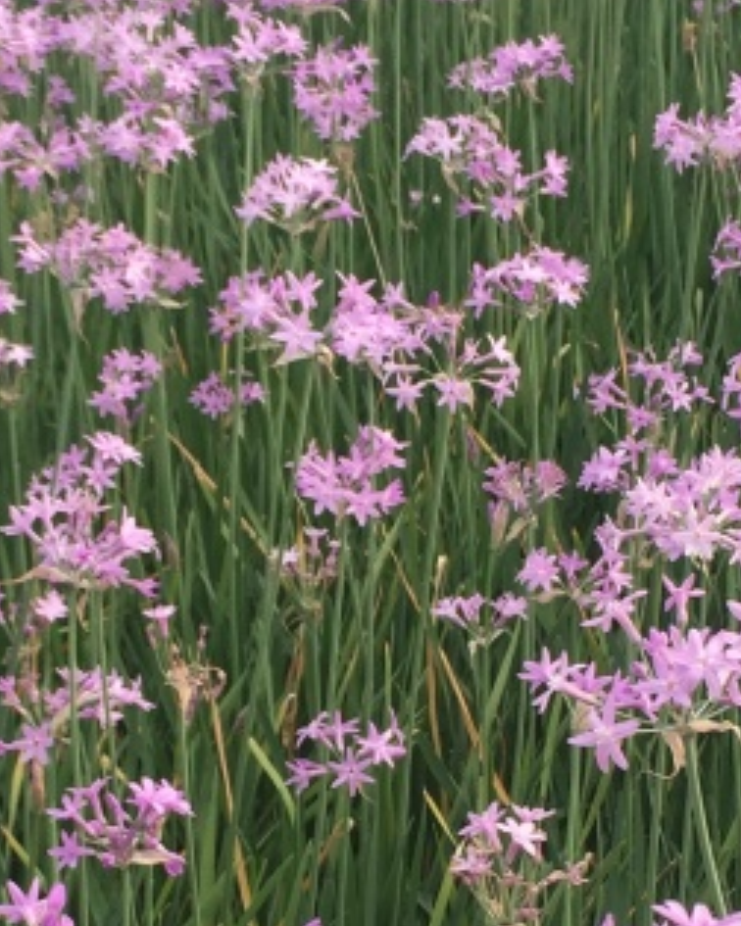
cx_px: 279
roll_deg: +7.0
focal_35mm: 96
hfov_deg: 16.0
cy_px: 807
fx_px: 2632
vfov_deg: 19.6
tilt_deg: -26.5
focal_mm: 4.15
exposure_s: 1/257
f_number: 2.2
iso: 32
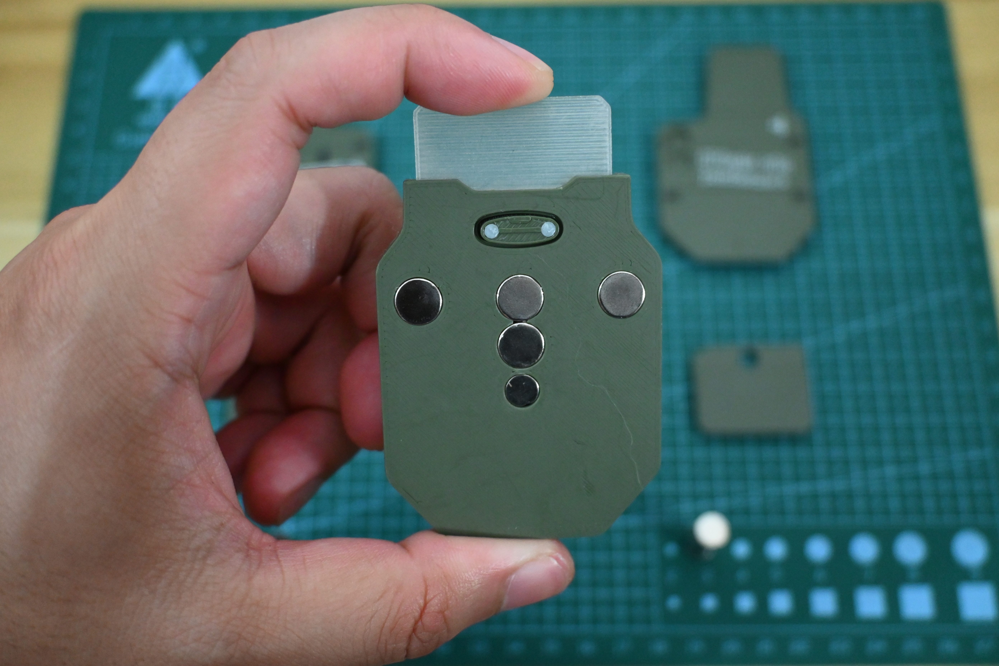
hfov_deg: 53.1
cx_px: 500
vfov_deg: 36.9
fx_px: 999
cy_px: 333
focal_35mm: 36
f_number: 4.2
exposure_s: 1/80
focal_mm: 24
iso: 3200
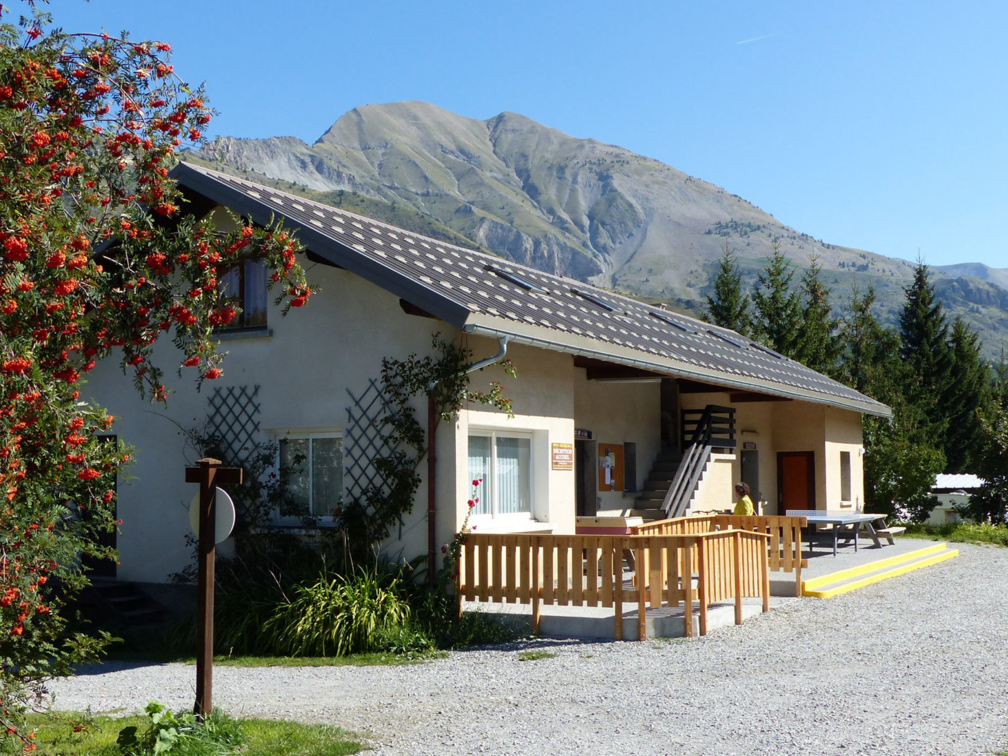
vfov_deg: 34.3
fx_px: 1223
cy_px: 418
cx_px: 453
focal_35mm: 42
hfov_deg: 44.7
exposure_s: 1/640
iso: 100
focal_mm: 6
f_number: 4
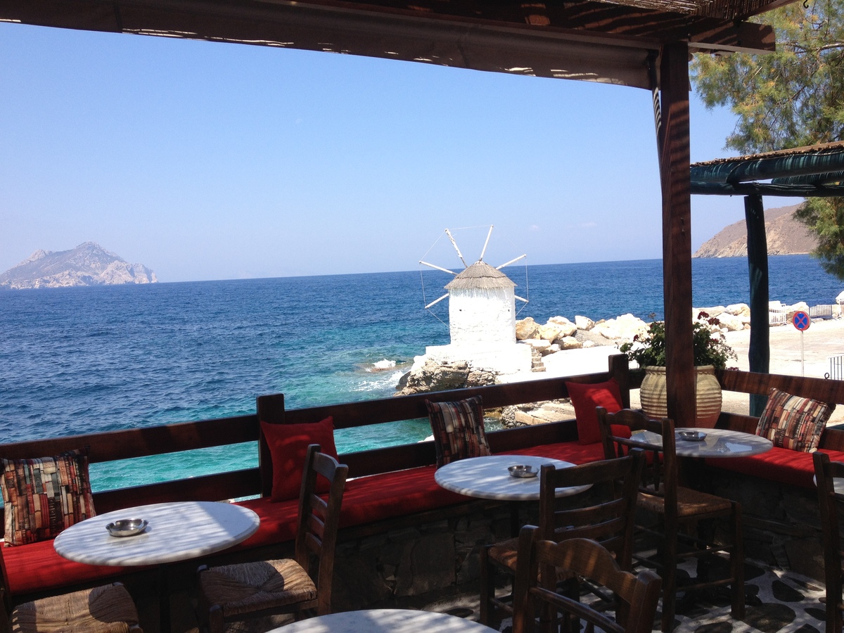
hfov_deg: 52.6
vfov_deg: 40.7
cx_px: 422
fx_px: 853
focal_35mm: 35
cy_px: 316
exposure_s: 1/951
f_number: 2.4
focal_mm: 4.28
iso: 50
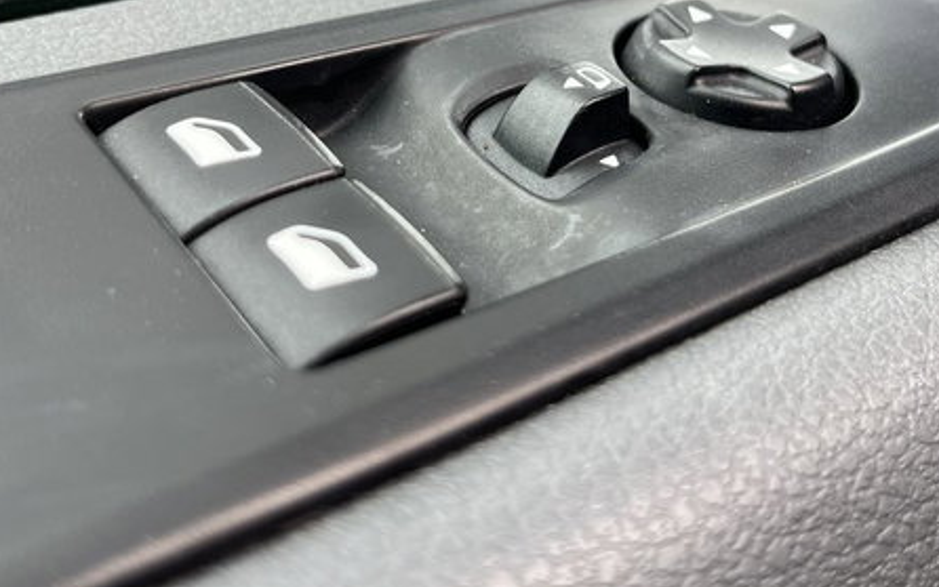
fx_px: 1203
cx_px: 541
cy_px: 90
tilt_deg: -20.7
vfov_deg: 26.7
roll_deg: +1.4
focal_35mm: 47
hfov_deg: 42.5
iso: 50
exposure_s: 1/121
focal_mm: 5.1
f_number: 1.6
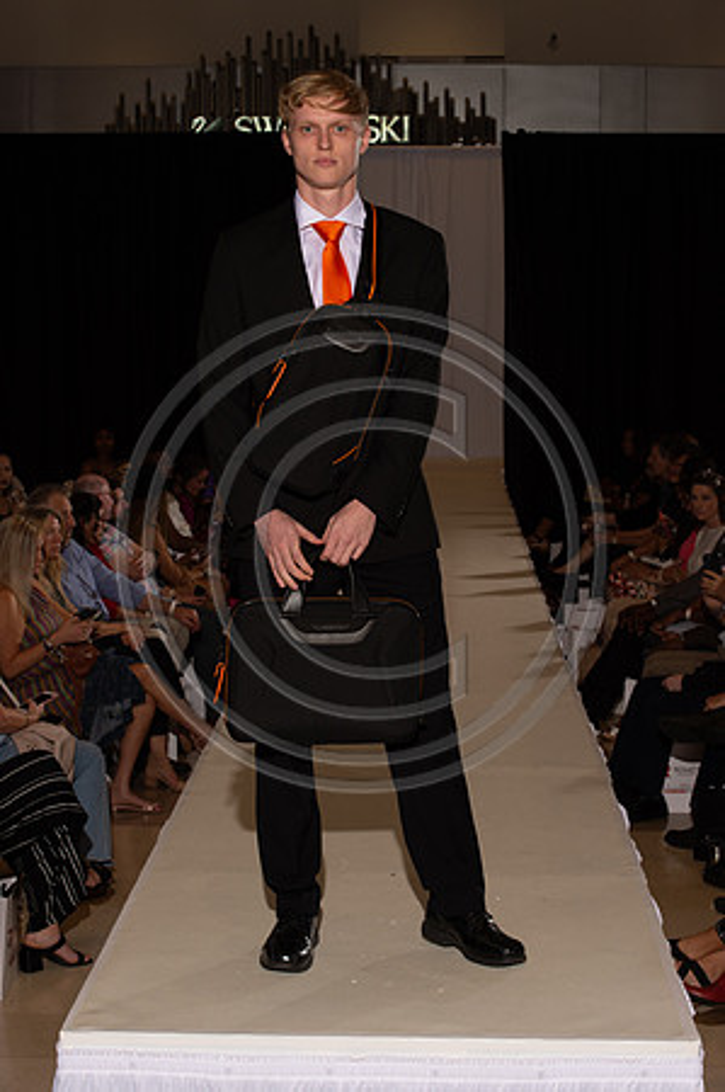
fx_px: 2119
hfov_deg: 19.4
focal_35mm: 70
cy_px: 546
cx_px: 362
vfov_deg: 28.9
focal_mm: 70
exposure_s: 1/250
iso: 800
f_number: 9
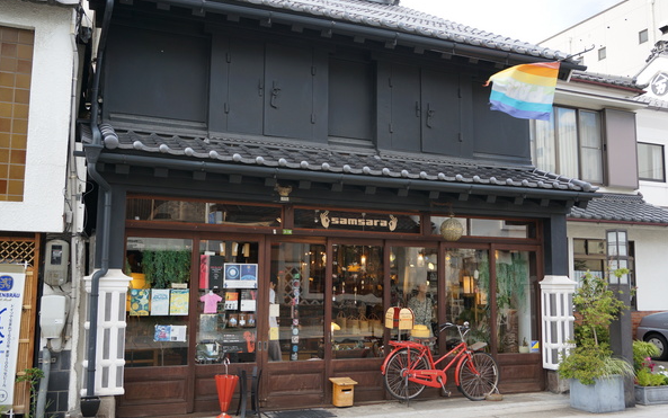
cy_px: 209
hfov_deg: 56.7
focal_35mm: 34
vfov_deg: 37.3
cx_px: 331
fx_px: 619
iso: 100
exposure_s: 1/80
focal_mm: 22
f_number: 4.5
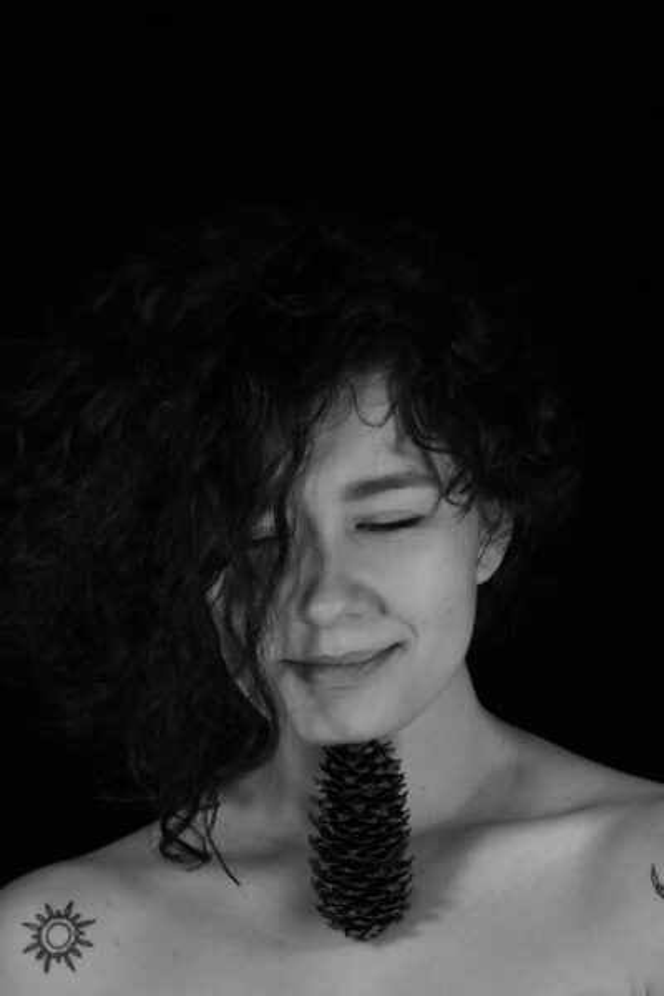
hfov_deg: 18.2
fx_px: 2075
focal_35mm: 75
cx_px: 332
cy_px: 498
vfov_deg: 27.0
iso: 640
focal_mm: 50
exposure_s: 1/125
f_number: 8
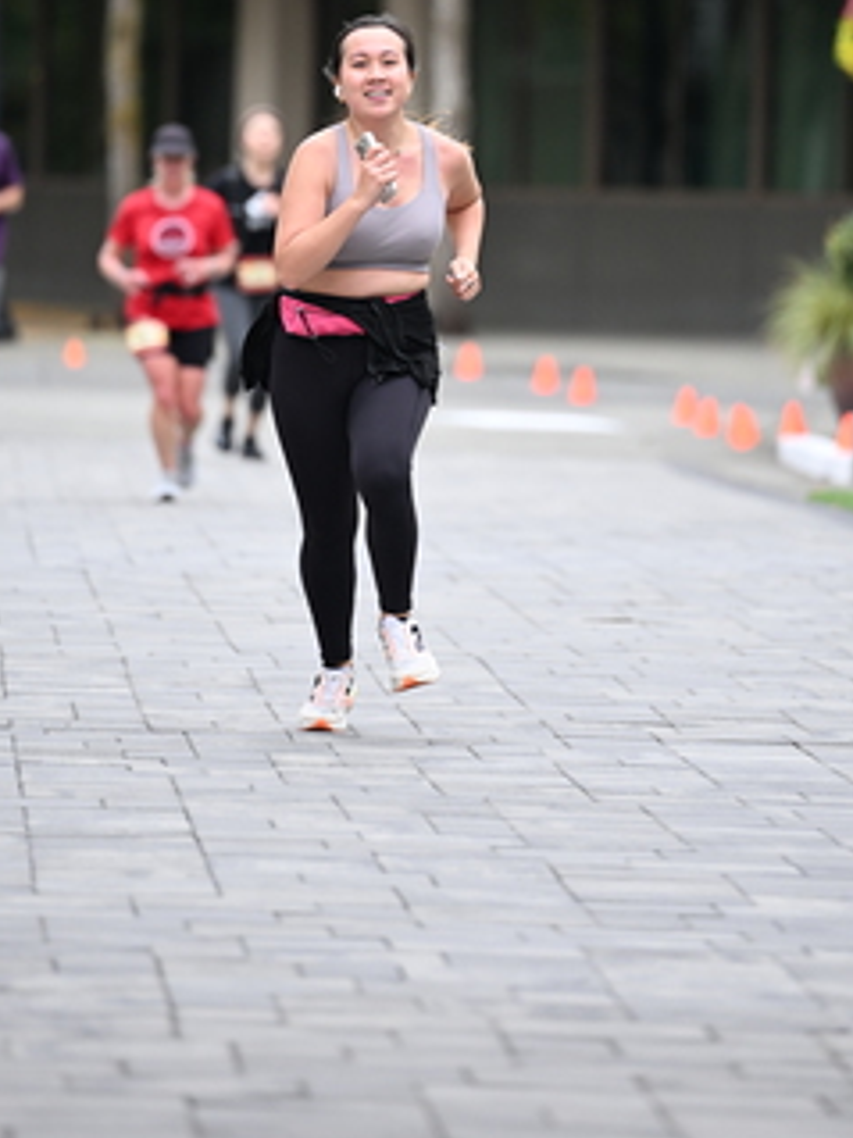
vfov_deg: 6.0
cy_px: 260
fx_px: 10915
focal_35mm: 332
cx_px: 473
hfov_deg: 4.5
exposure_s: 1/1600
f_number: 2.8
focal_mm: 200
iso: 640
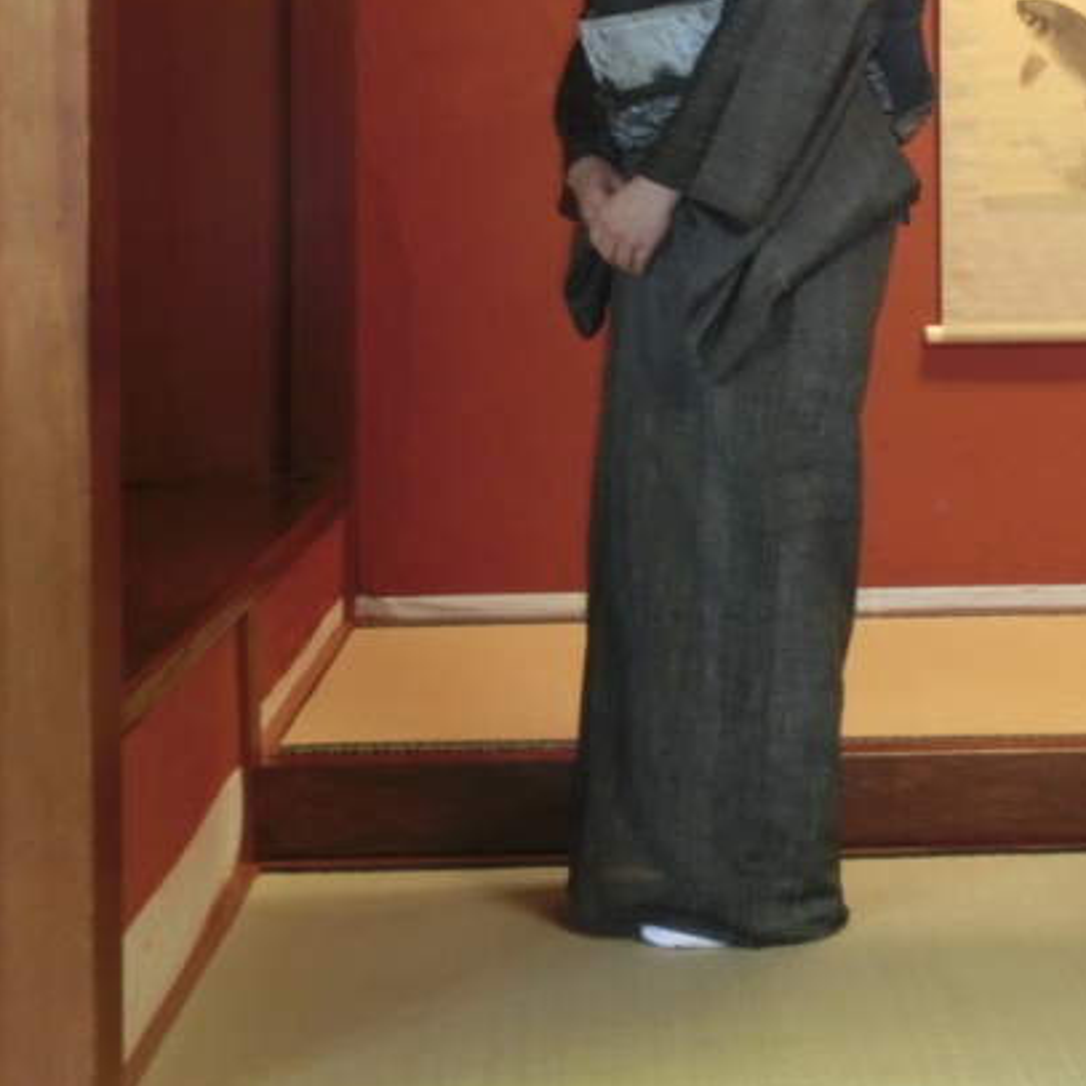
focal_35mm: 66
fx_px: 2343
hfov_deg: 25.9
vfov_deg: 25.4
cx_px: 750
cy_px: 136
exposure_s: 1/13
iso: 400
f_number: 3.9
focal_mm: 6.67
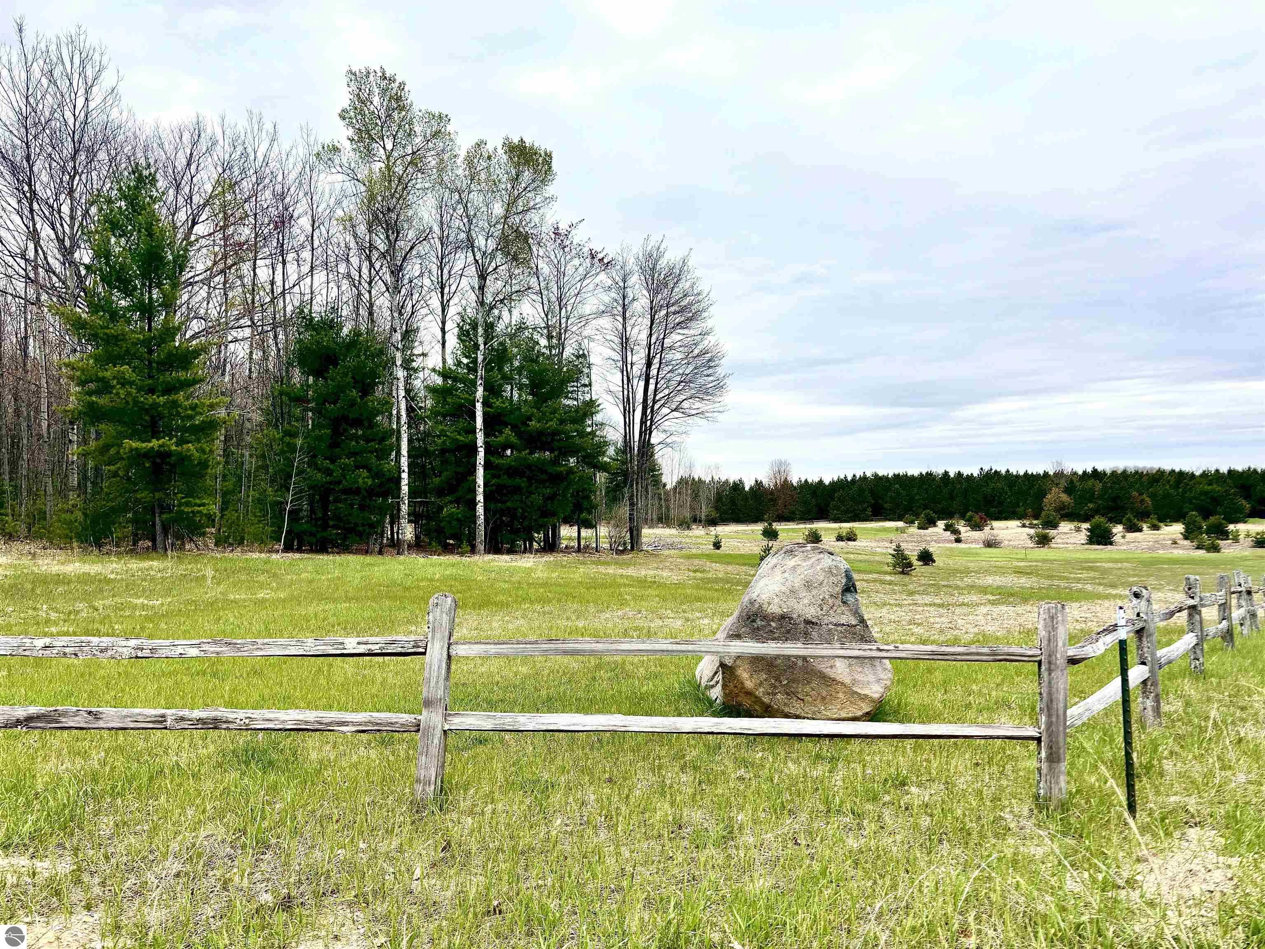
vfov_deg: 53.1
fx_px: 950
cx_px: 632
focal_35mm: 26
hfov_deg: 67.3
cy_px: 474
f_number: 1.6
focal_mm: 5.96
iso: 50
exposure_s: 1/1616
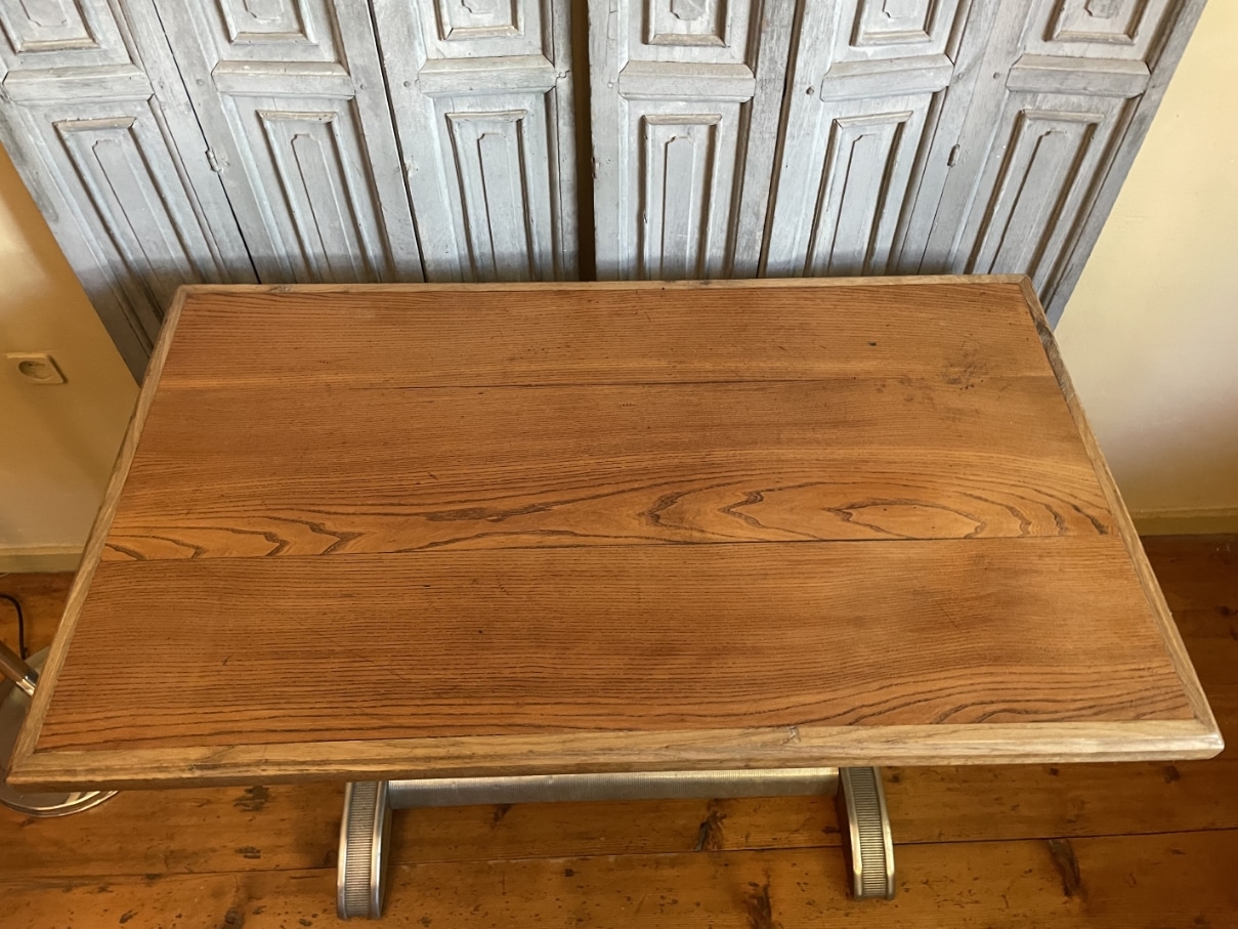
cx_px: 619
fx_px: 930
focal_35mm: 26
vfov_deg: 53.1
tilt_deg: -51.5
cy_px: 464
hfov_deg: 67.3
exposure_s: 1/33
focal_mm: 4.2
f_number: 1.6
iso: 400
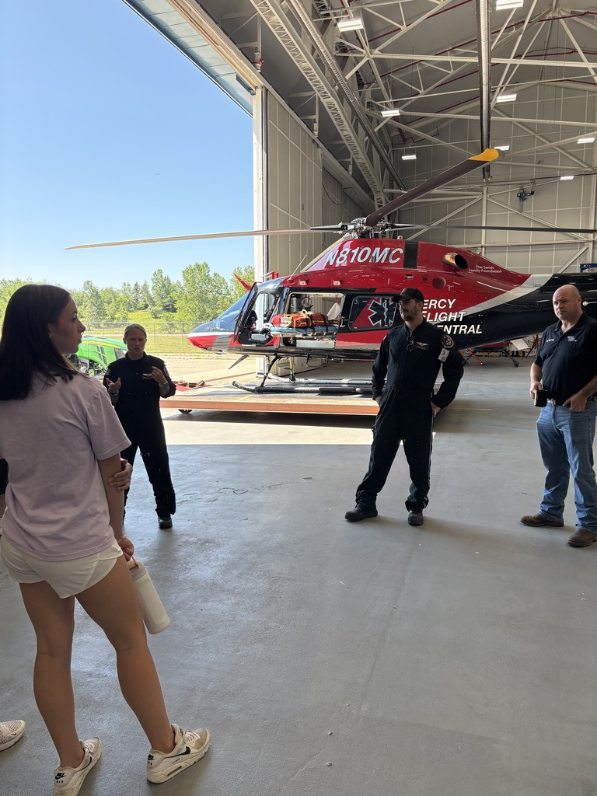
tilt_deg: -6.1
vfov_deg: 67.3
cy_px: 398
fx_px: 598
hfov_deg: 53.1
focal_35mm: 26
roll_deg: -0.4
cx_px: 298
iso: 64
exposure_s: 1/791
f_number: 1.6
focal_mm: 5.96
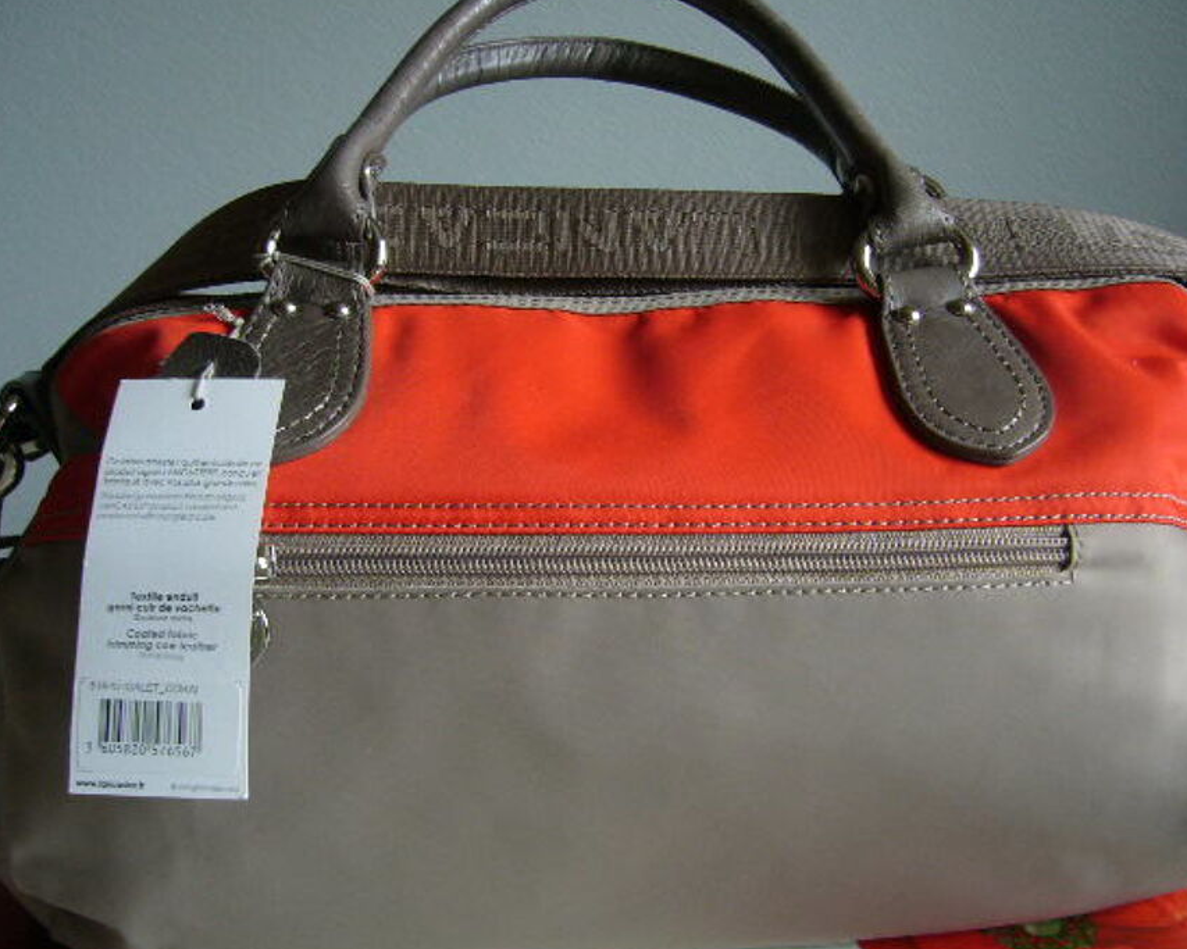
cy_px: 479
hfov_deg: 45.8
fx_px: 1405
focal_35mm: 40
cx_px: 598
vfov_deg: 37.3
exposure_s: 1/80
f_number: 2.8
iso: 100
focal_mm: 5.8
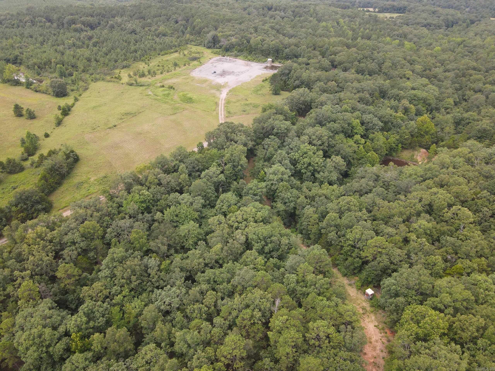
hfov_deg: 71.6
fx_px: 343
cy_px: 186
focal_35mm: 24
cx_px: 248
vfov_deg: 56.8
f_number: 2.8
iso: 710
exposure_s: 1/8
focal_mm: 4.5
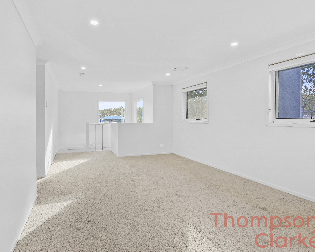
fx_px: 192
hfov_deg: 78.4
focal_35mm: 21
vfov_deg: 66.5
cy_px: 122
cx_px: 140
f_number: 9
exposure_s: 1/30
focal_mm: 11
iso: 1250
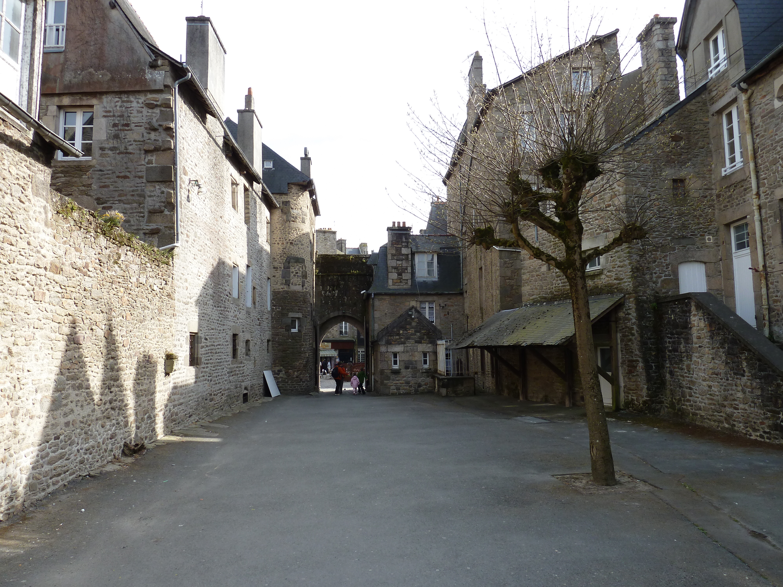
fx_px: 565
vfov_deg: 54.9
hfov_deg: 69.4
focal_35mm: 25
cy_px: 294
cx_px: 392
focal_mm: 4.1
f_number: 4
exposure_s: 1/200
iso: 80
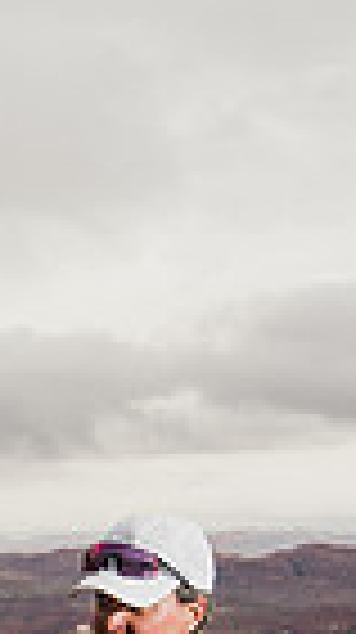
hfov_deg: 10.2
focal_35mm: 115
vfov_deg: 17.5
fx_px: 1936
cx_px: -185
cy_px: 816
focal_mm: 26
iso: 200
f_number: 6.3
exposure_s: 1/320
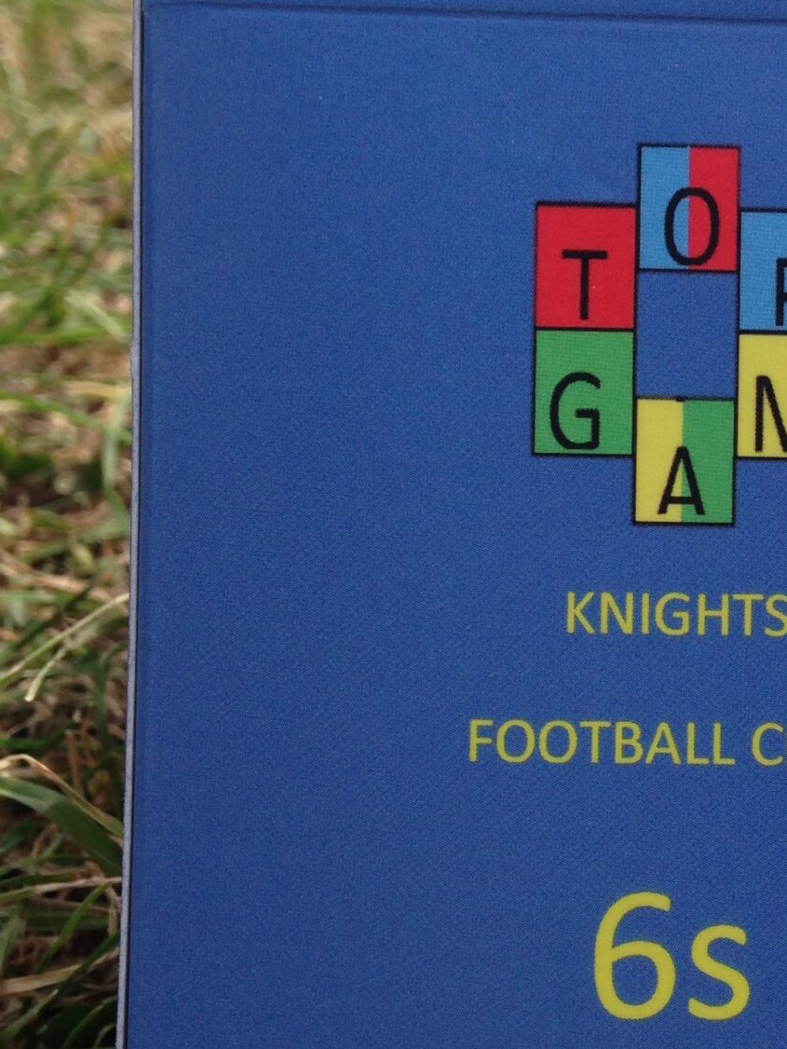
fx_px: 2273
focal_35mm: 75
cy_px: 472
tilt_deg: -17.9
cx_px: 768
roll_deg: +0.7
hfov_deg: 19.1
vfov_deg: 26.0
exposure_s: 1/1106
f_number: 2.4
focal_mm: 4.12
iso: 50
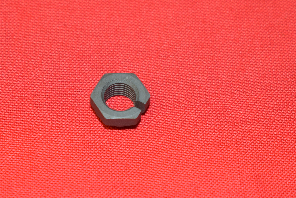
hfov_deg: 15.7
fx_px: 1069
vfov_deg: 10.6
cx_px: 118
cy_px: 119
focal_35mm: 130
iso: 800
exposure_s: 1/200
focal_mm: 48
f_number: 5.6
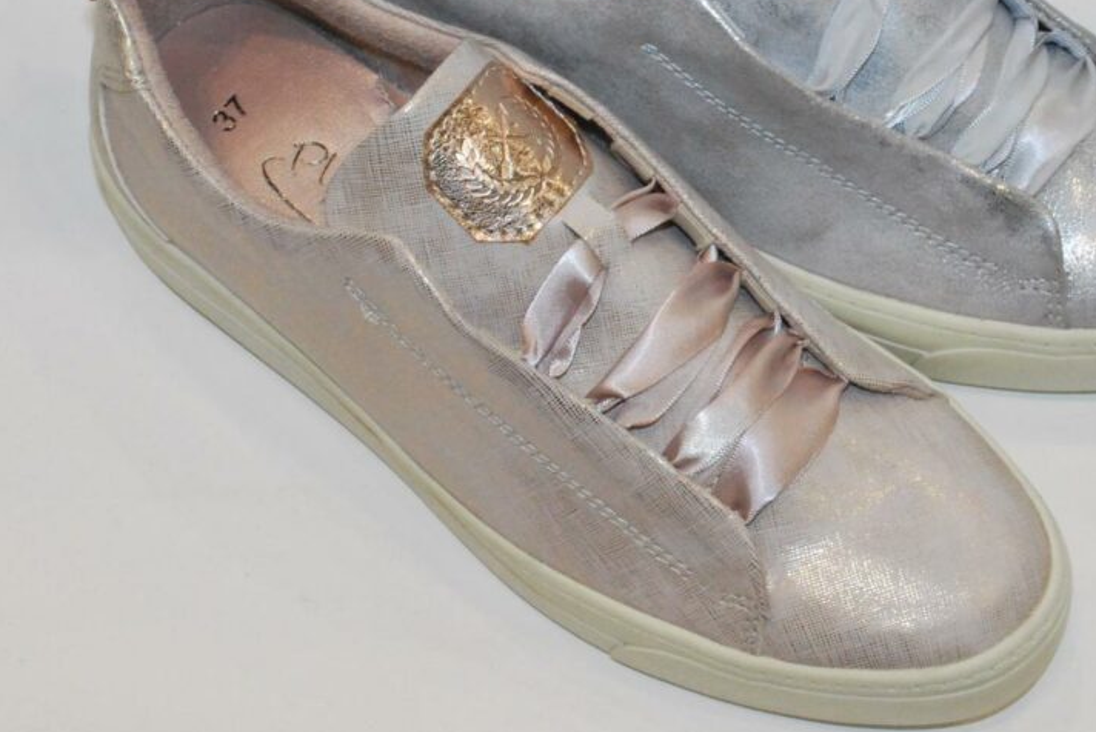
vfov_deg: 16.0
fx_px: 2590
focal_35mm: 85
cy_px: 155
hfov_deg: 23.9
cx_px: 637
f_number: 13
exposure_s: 1/200
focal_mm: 30
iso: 1600
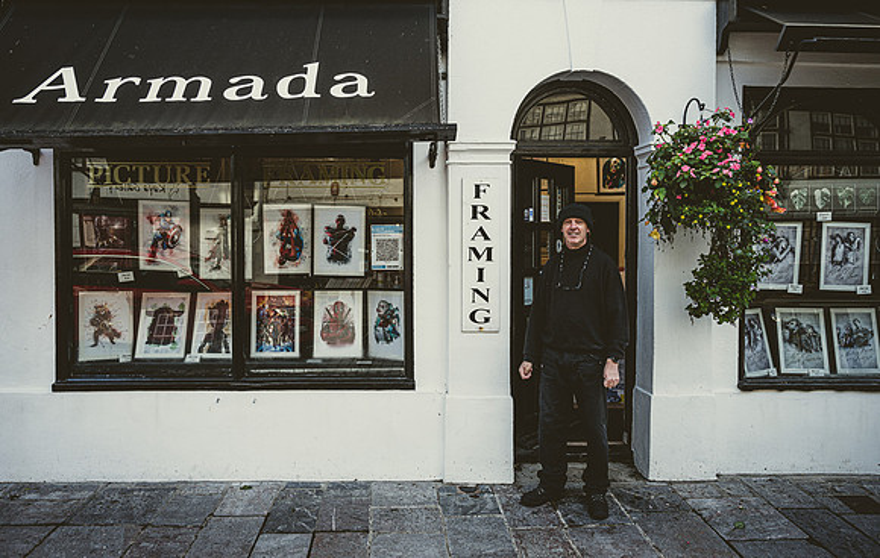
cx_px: 416
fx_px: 638
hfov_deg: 69.1
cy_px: 248
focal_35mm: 26
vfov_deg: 47.2
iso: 100
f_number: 2.8
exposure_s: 1/320
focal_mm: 24
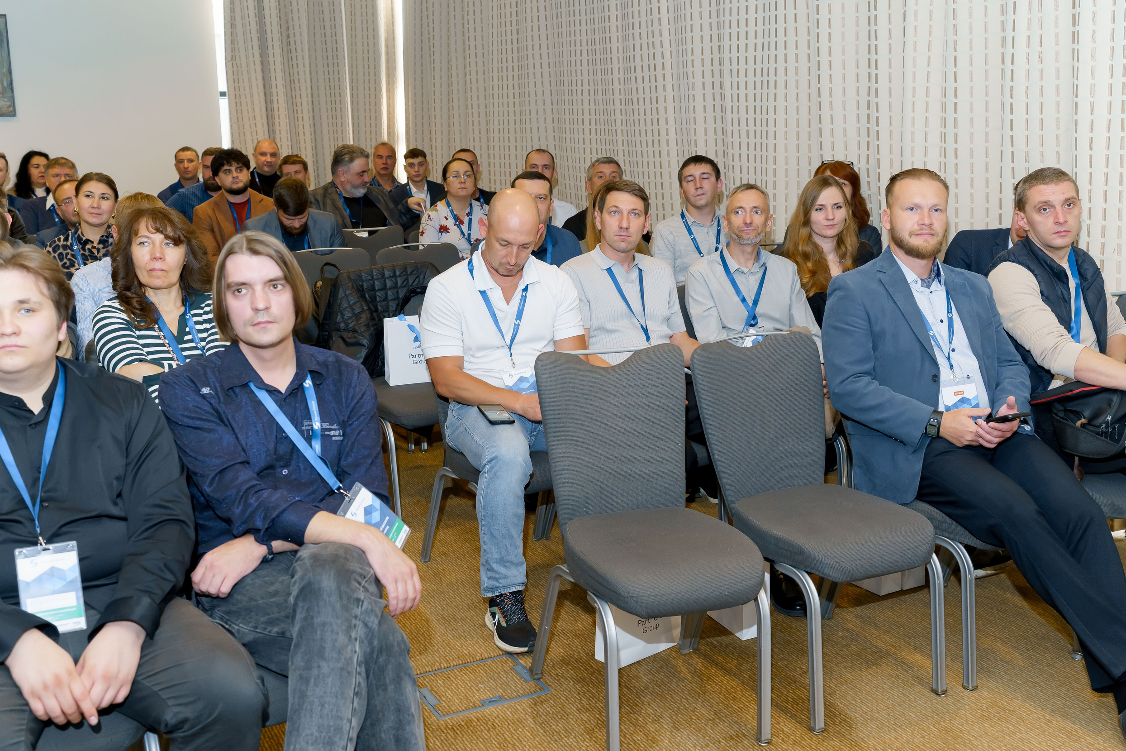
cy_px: 366
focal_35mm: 36
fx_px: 1126
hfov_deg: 53.1
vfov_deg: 36.9
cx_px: 566
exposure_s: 1/125
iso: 2000
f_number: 4.5
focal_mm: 35
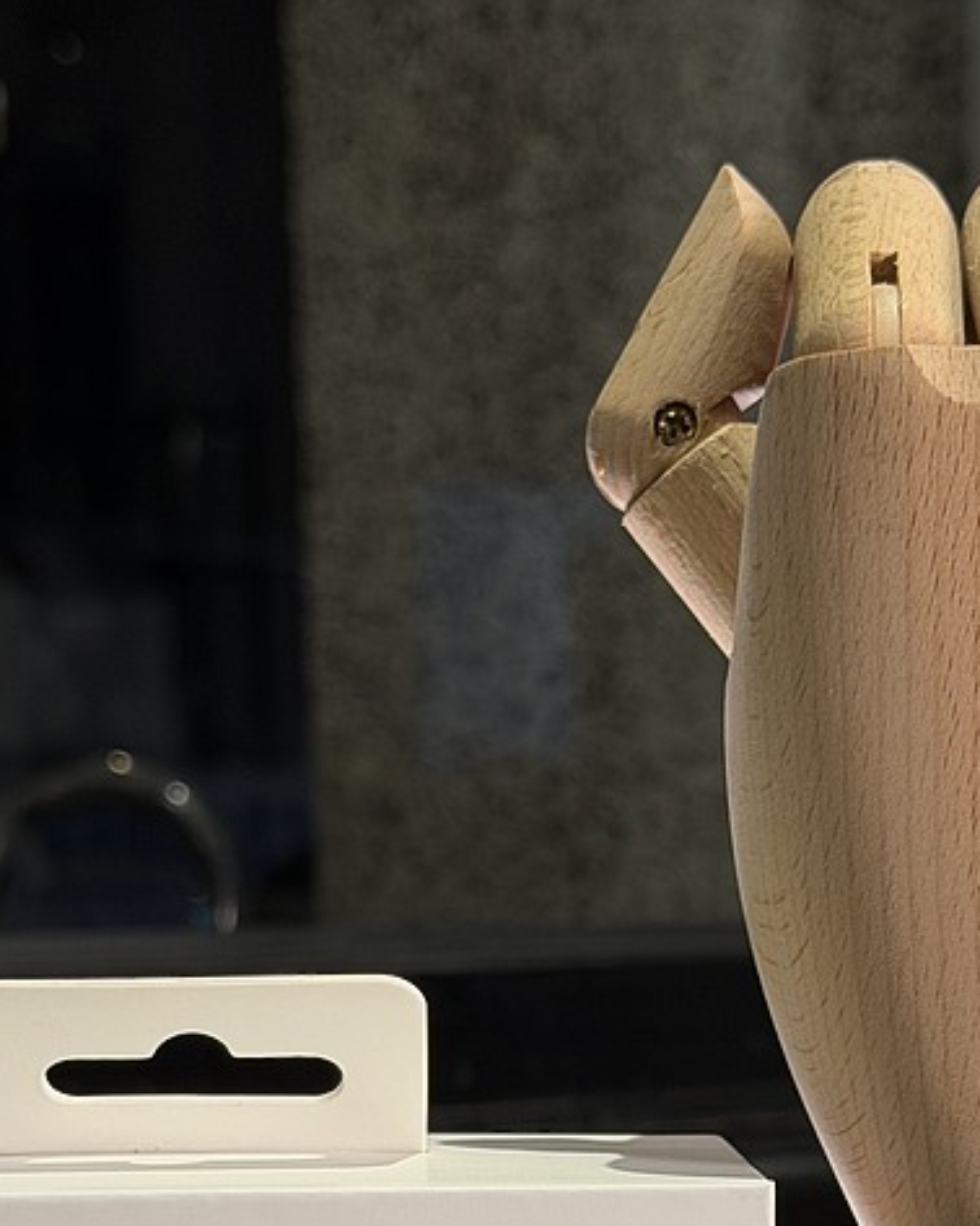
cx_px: 565
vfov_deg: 18.2
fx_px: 3737
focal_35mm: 103
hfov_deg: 14.9
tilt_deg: -4.6
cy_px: 1177
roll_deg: +1.2
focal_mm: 6.76
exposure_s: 1/60
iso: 125
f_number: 1.78
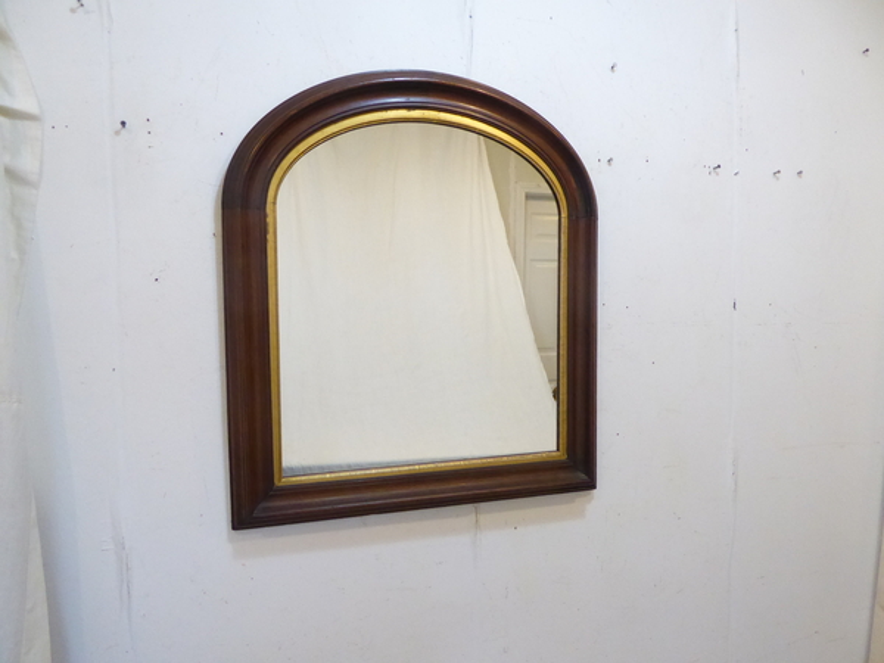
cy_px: 332
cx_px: 442
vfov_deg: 54.9
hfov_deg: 69.4
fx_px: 638
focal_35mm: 25
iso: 800
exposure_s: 1/50
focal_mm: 4.3
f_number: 3.3
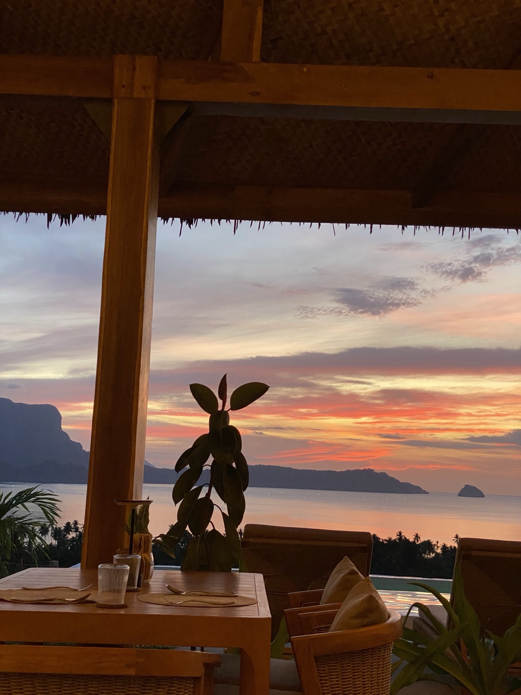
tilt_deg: +8.2
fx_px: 1044
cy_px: 348
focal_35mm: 52
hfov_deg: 28.0
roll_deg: -2.4
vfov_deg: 36.8
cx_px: 260
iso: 160
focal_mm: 6
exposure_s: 1/71
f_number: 2
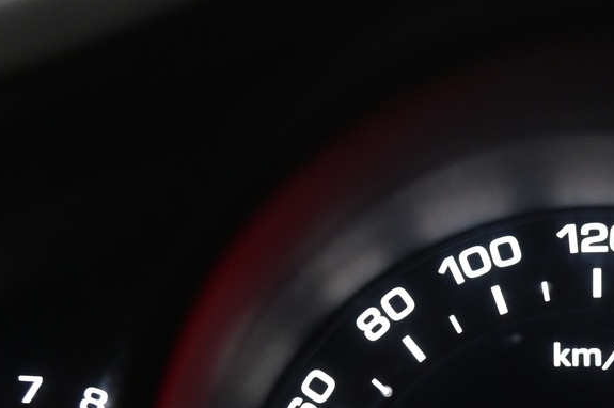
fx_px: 1925
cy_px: 473
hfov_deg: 17.7
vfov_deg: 11.9
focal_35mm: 113
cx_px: 615
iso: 2000
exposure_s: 1/50
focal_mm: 40
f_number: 4
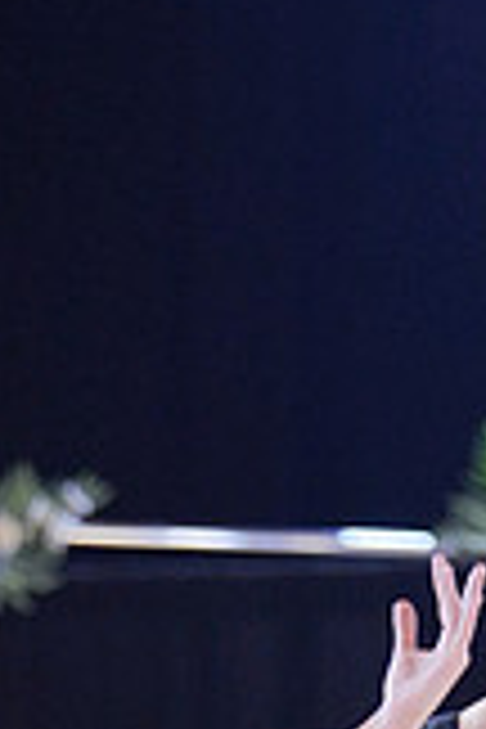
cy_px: 1278
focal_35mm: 536
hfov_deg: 2.6
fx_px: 10853
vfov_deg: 3.8
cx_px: -106
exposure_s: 1/500
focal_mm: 100
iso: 800
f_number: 2
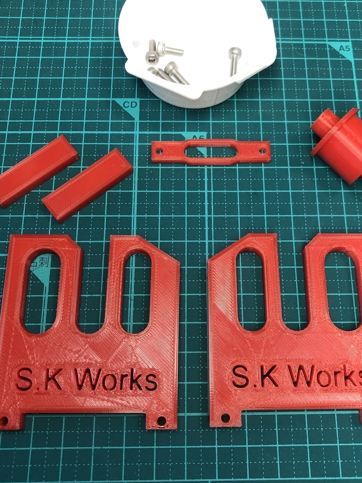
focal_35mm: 36
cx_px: 200
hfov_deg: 39.6
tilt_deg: -70.7
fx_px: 502
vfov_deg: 51.3
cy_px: 238
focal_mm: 4
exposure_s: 1/112
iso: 64
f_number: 1.8
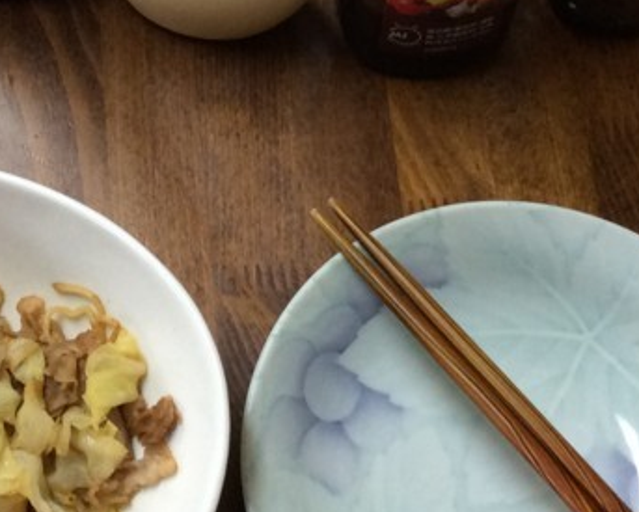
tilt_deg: -67.4
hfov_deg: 20.4
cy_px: 161
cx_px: 158
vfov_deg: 16.5
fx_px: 1760
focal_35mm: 93
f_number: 2.4
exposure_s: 1/25
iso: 100
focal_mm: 3.3
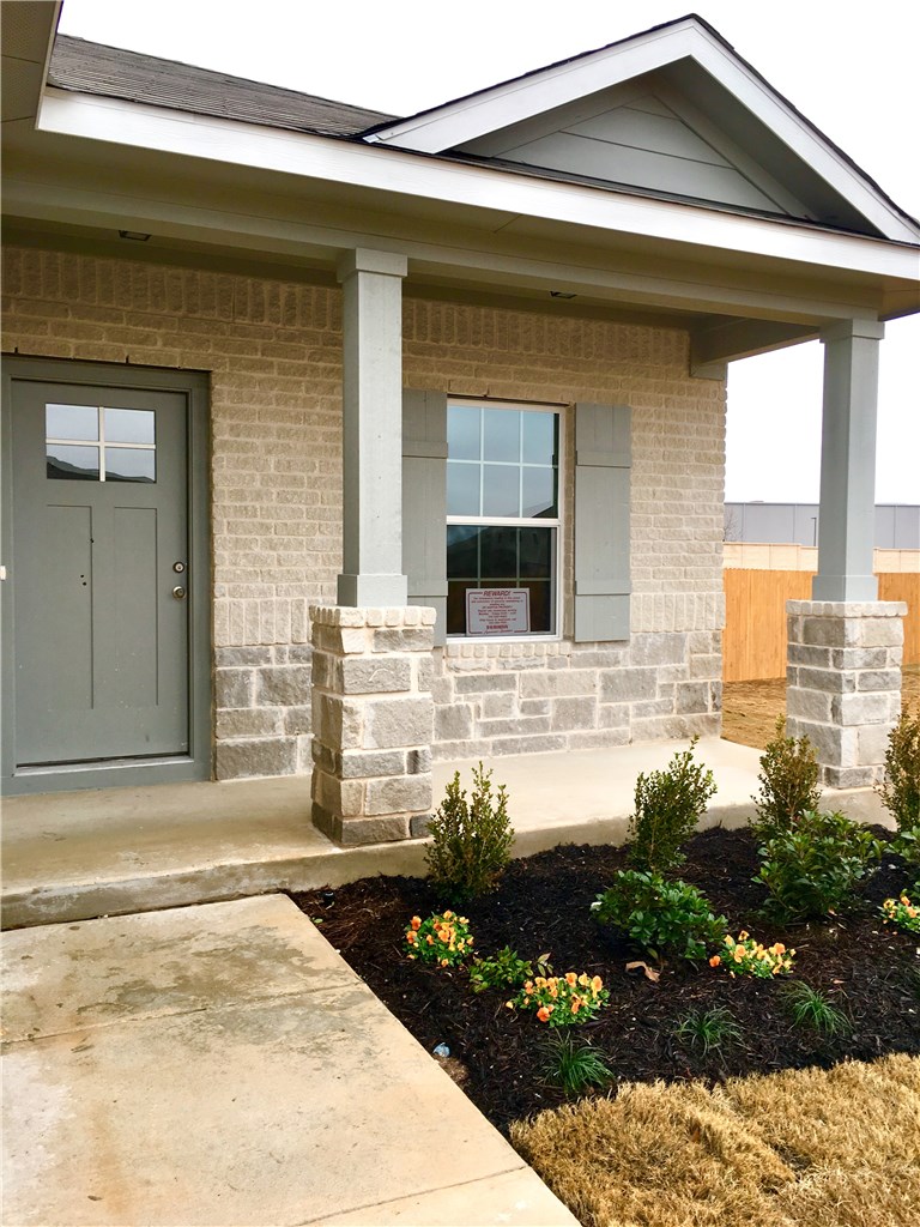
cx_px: 460
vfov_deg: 61.7
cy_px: 614
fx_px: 1028
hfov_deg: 48.2
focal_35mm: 29
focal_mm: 4.15
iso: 25
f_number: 2.2
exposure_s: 1/124
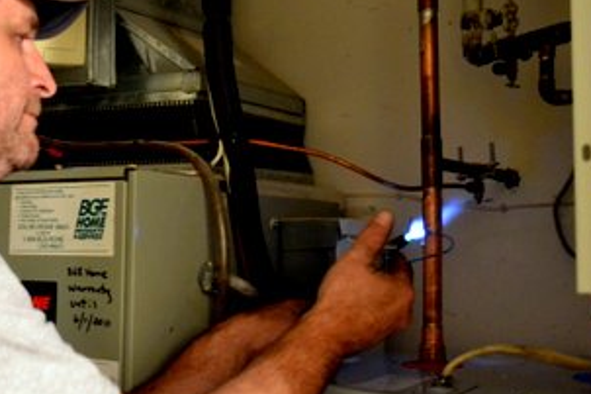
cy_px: 198
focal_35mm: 62
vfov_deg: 21.9
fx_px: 1017
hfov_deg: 32.0
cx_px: 180
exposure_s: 1/10
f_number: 4.2
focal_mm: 26
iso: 3200
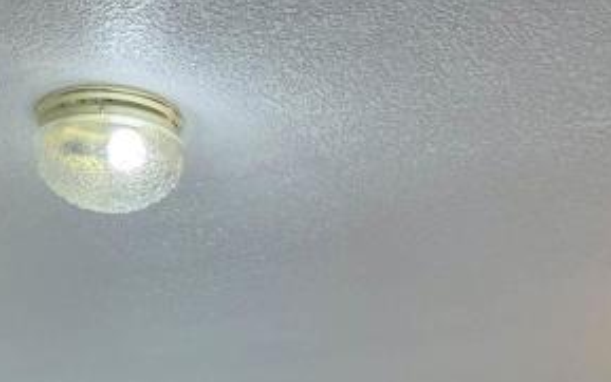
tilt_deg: -0.3
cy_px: 768
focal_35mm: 90
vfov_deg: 12.7
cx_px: 315
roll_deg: -0.8
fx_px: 1500
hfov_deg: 23.0
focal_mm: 6.76
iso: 100
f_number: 1.78
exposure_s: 1/358
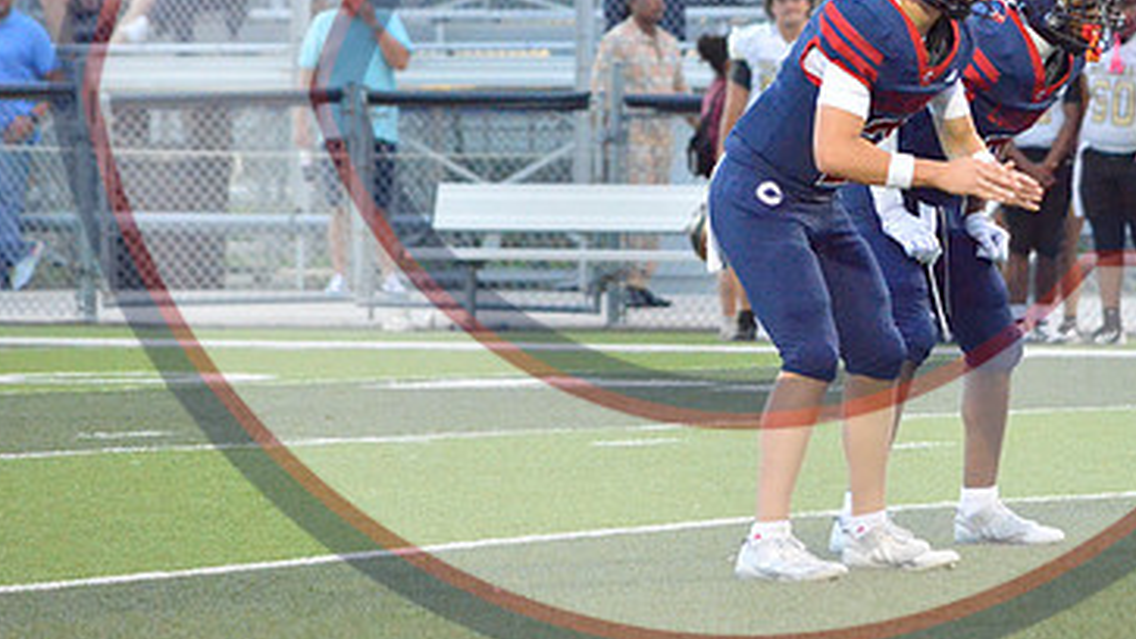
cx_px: 732
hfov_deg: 5.2
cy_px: 91
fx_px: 12463
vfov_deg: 2.9
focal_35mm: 414
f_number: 5
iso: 6400
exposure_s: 1/500
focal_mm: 165
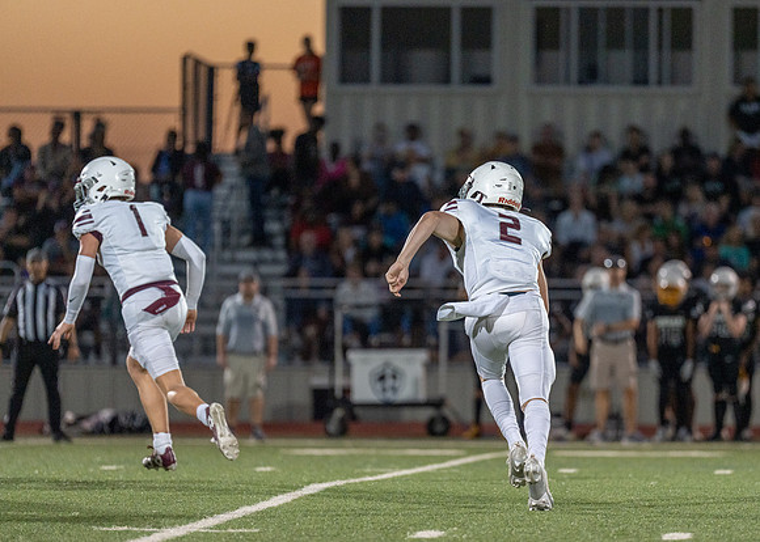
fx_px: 5446
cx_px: 489
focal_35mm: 252
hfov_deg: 8.0
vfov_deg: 5.7
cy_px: 322
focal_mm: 200
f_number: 2.8
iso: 1250
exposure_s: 1/1000
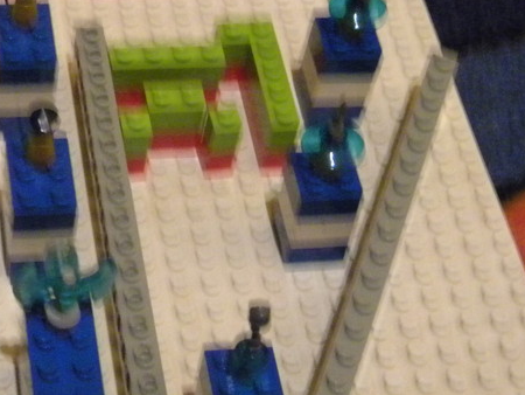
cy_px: 91
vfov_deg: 15.7
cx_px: 36
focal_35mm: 94
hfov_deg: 20.4
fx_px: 1426
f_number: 3.9
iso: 800
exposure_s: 1/2.4
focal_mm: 8.6
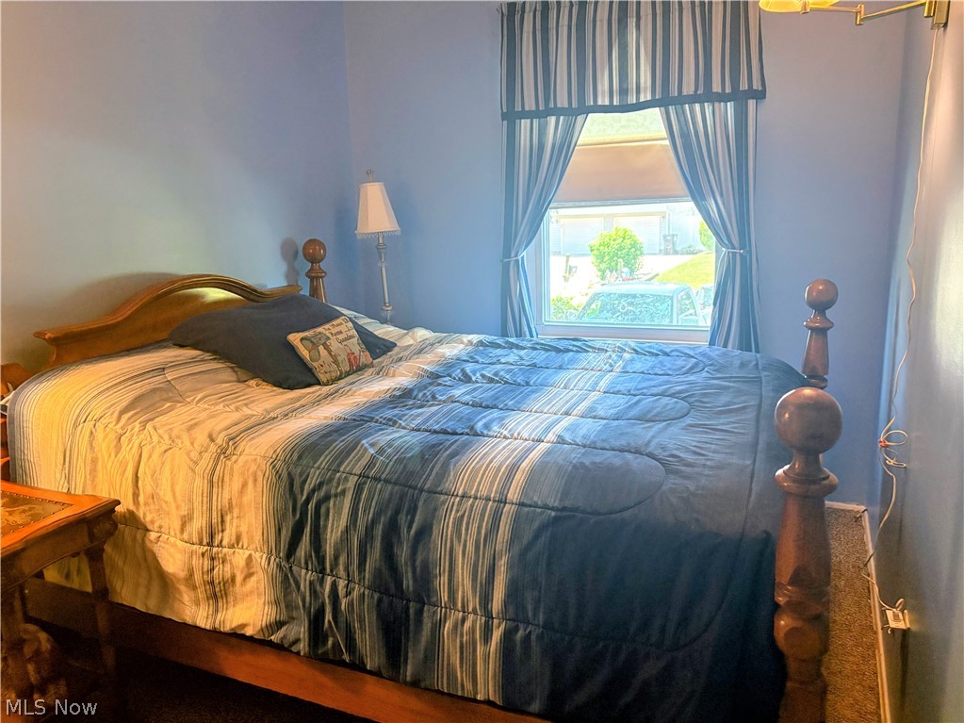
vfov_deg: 53.1
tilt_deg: -12.4
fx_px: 724
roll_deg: +3.1
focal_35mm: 26
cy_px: 362
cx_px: 482
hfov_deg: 67.3
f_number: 1.6
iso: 500
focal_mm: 5.96
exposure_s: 1/60
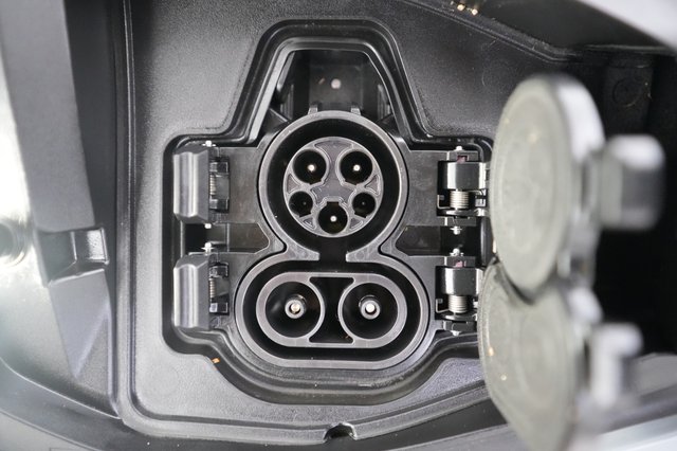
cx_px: 338
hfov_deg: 69.4
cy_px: 226
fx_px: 489
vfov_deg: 49.5
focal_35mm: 26
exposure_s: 1/25
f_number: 2.8
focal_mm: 26
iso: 12800
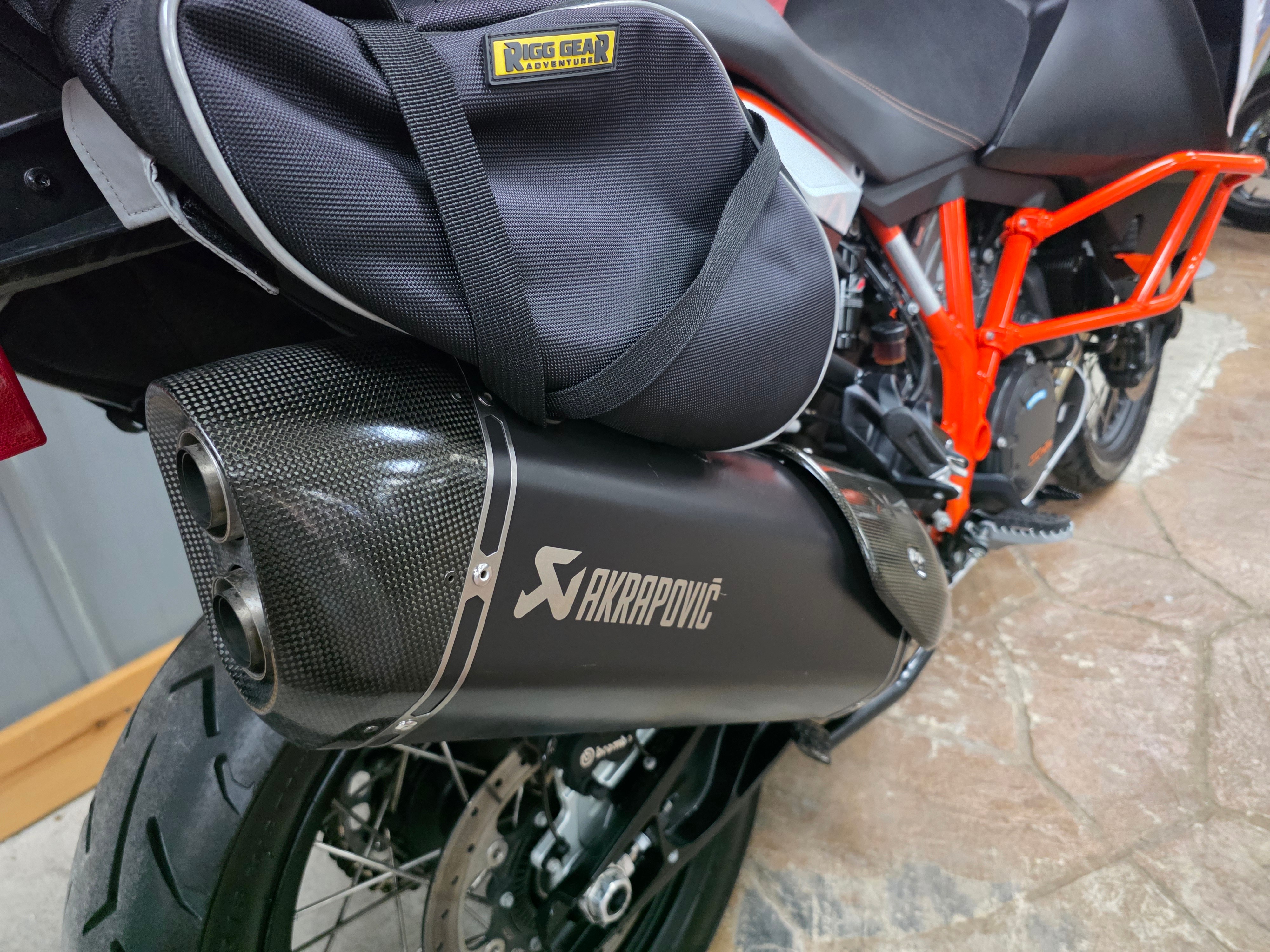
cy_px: 476
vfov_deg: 58.9
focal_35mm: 23
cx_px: 635
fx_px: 844
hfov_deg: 73.9
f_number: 1.7
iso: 2000
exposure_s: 1/120
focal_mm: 6.3
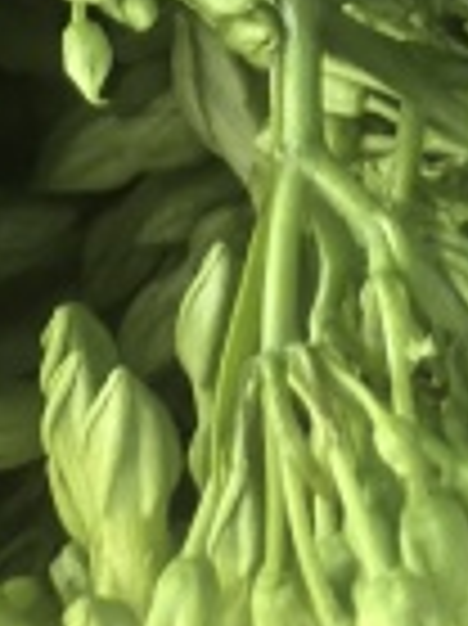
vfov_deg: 8.1
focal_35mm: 208
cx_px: 950
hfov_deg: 6.9
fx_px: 3755
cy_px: -1245
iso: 400
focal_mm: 5.75
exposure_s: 1/33.3
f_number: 2
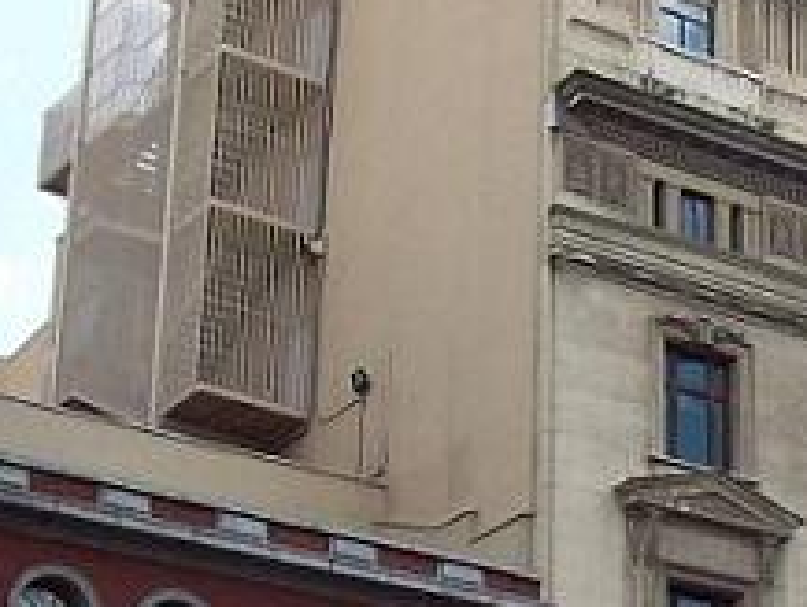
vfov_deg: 13.1
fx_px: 2614
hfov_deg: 16.9
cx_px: 916
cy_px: 566
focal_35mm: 112
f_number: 4.8
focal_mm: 6
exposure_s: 1/245
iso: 80
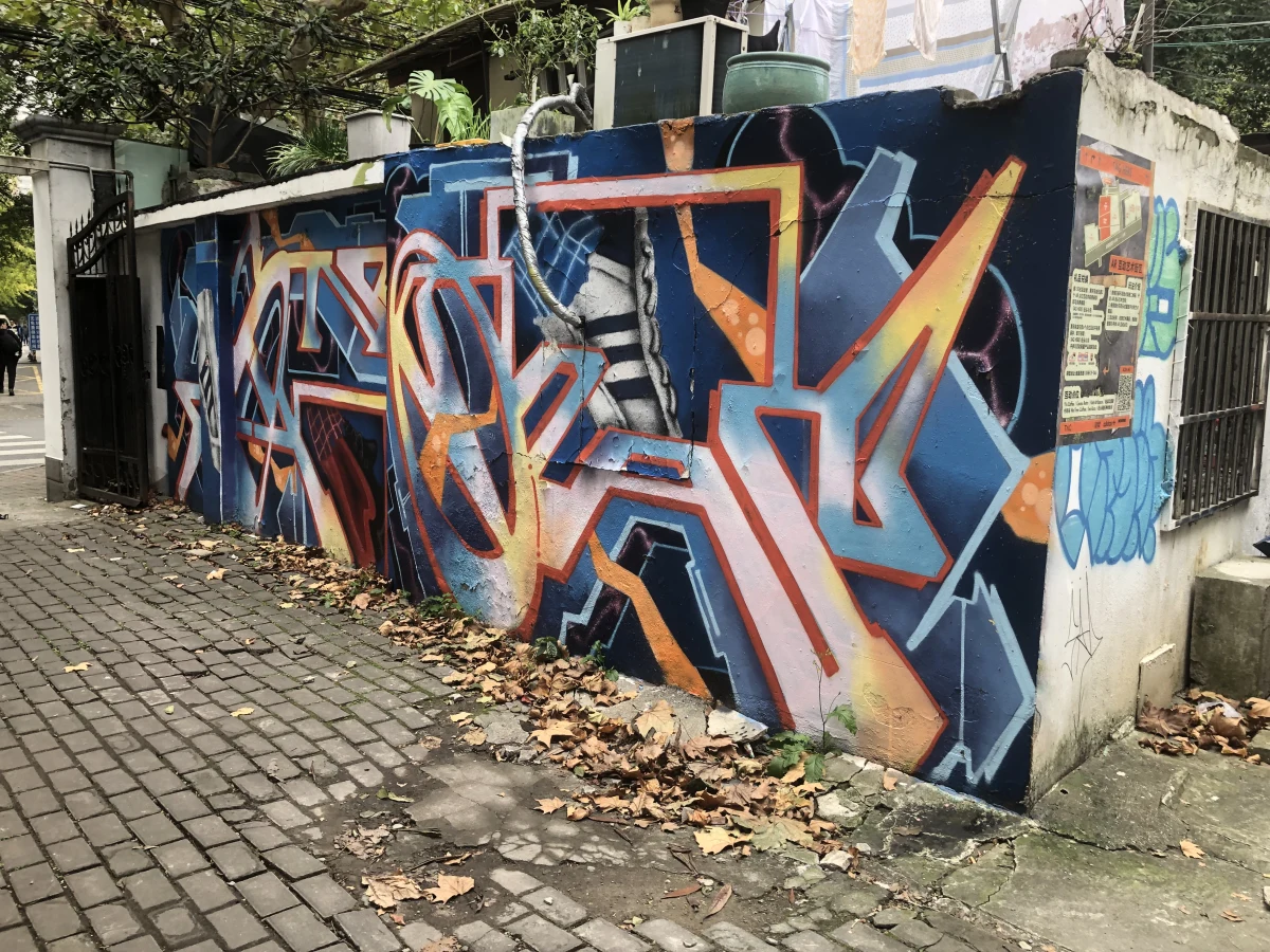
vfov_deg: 49.7
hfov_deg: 63.4
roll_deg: +0.5
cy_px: 476
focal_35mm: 28
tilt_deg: -5.4
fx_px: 1027
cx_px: 635
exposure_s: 1/120
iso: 50
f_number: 1.8
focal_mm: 4
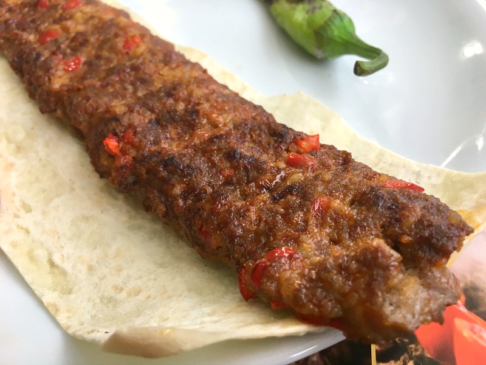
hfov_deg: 61.7
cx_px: 243
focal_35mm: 29
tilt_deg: -49.5
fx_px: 407
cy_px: 182
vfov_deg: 48.2
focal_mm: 4.15
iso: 32
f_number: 2.2
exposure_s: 1/33
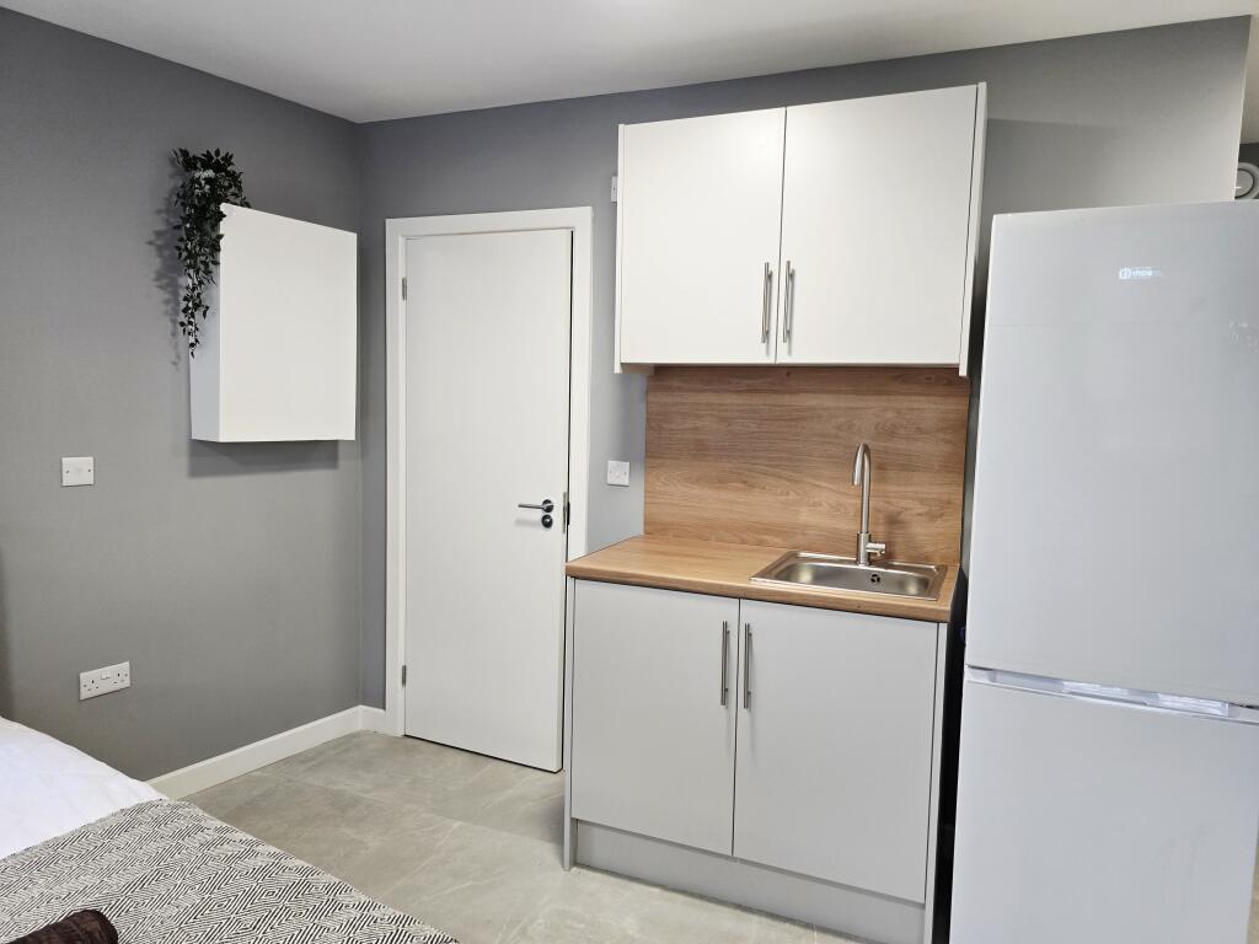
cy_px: 472
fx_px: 837
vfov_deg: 58.9
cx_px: 630
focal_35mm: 23
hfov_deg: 73.9
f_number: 1.7
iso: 200
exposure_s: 1/101
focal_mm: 6.3
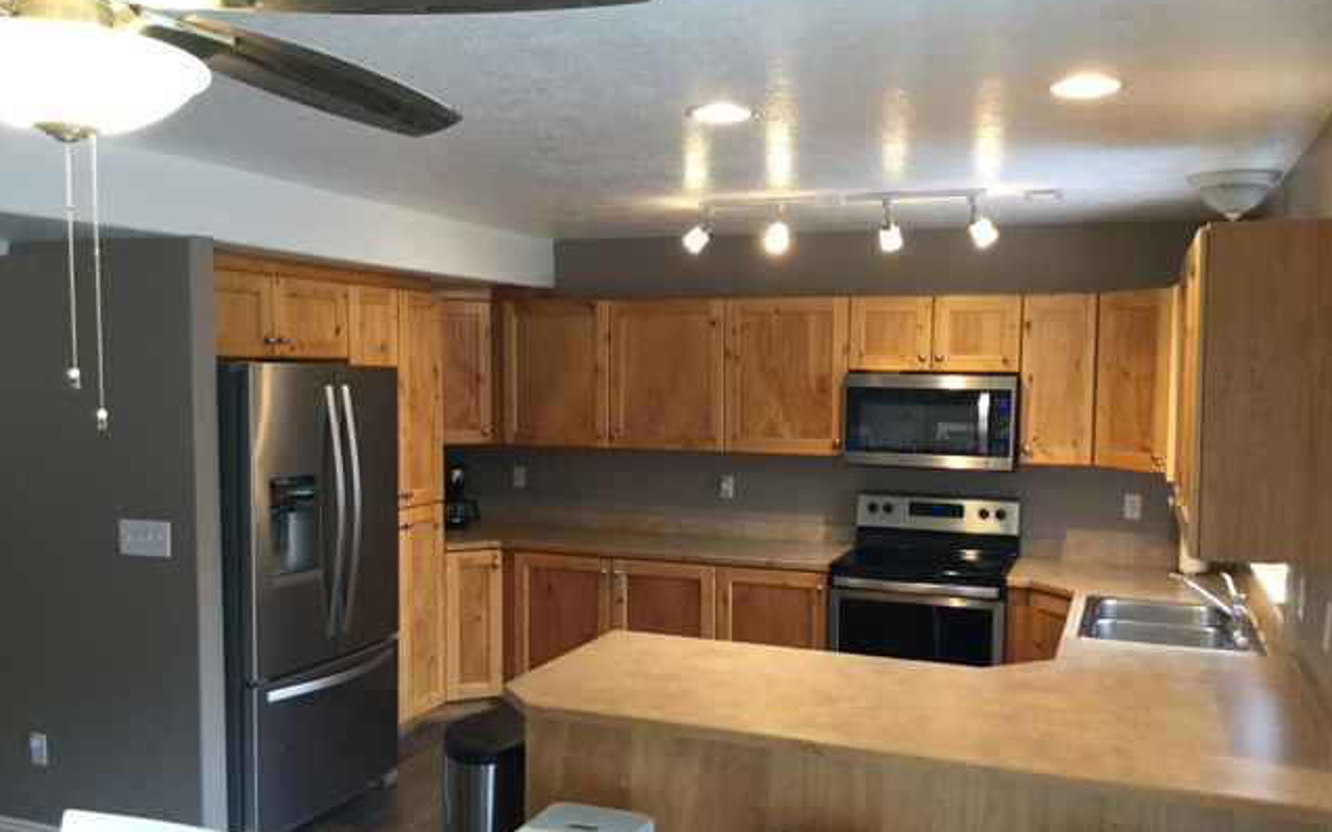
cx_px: 665
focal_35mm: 33
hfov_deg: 58.1
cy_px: 472
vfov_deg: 38.2
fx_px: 1198
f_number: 2.4
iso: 100
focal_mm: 3.3
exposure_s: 1/30
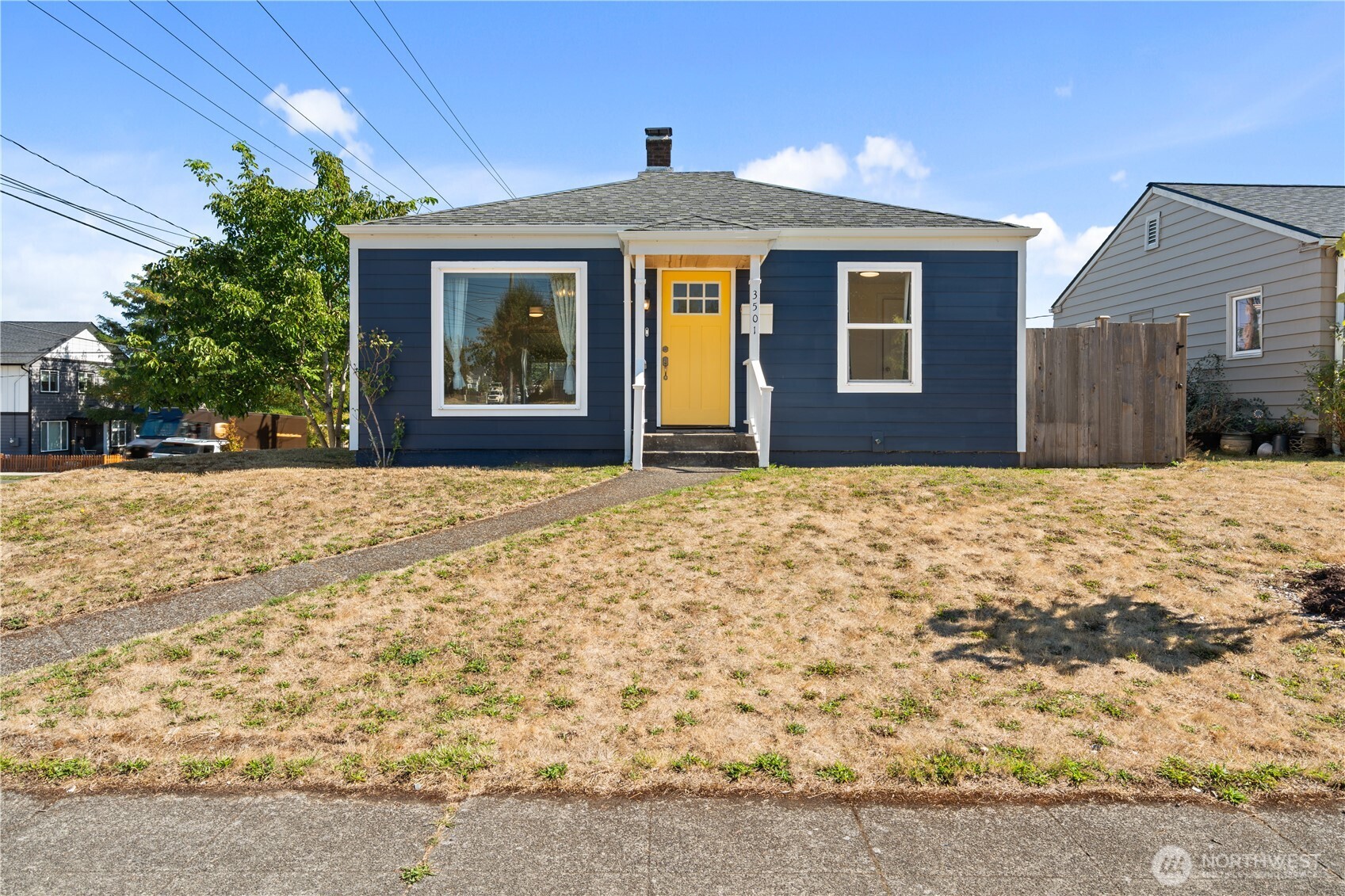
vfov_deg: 53.1
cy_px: 448
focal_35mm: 24
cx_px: 672
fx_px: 897
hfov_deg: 73.7
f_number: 11
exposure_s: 1/30
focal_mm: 24
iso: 125
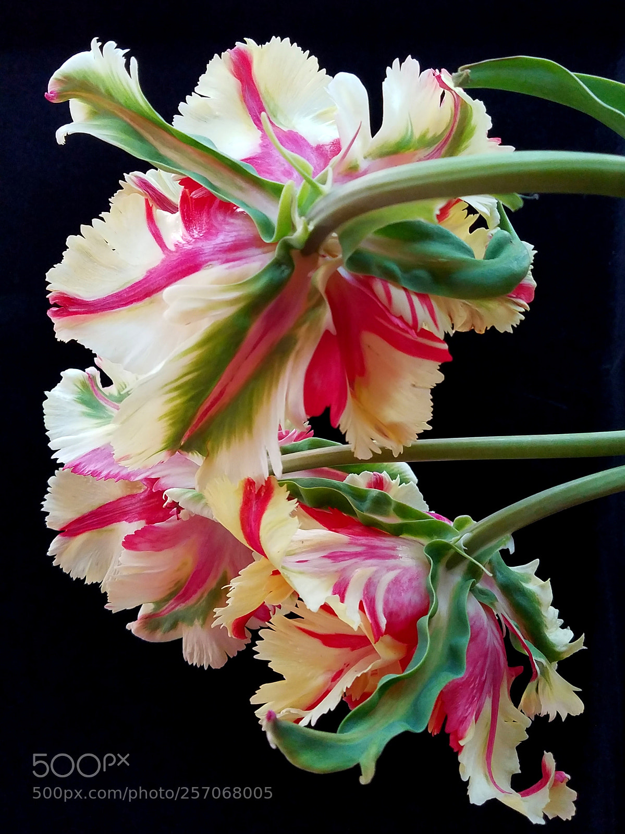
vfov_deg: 67.3
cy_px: 417
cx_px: 312
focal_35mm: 26
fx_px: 626
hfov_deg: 53.0
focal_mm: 4.2
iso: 125
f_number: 1.7
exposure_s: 1/60
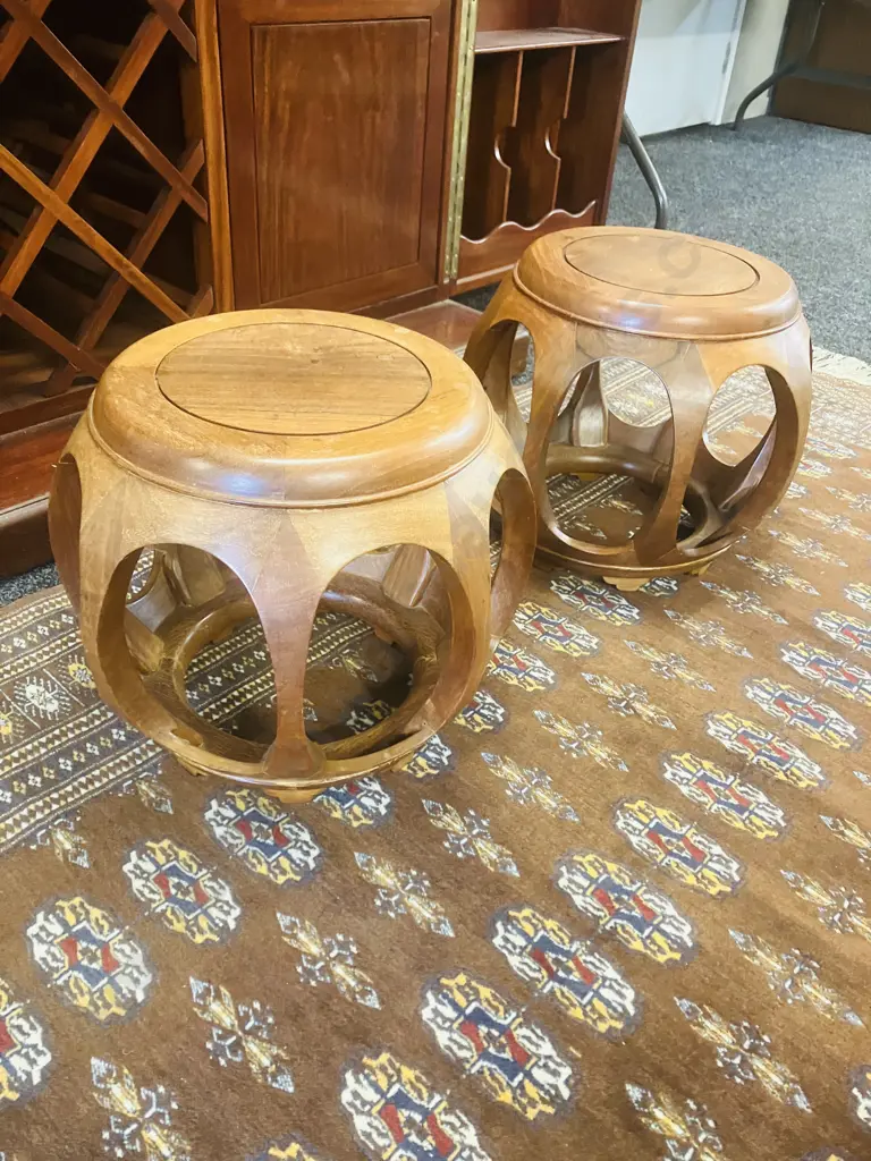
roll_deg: -4.6
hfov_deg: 49.7
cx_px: 436
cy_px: 580
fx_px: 939
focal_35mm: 28
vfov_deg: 63.4
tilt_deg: -35.0
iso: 400
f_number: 1.8
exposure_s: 1/33
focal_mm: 3.99
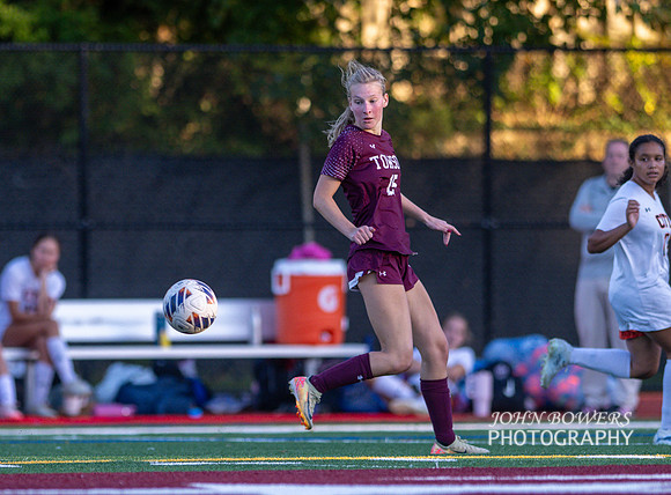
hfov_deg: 3.4
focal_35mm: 584
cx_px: 259
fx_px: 11264
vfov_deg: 2.5
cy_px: 283
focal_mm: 300
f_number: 2.8
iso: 900
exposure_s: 1/1600
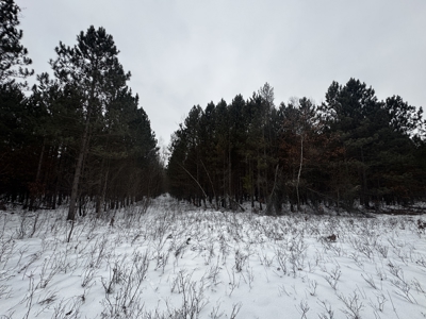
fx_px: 172
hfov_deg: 102.1
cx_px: 213
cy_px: 160
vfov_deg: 85.7
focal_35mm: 14
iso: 40
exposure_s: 1/226
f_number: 2.2
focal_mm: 2.22
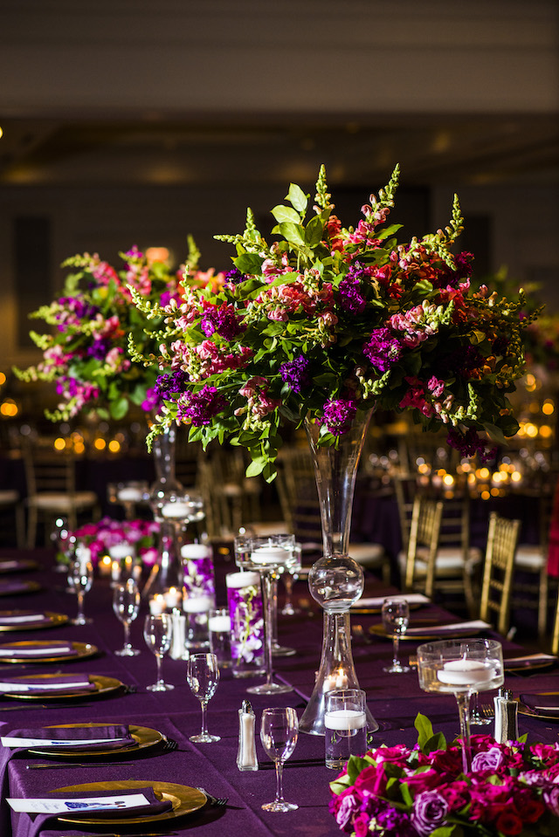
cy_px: 418
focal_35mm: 85
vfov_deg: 23.9
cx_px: 280
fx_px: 1978
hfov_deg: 16.1
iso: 800
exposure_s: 1/200
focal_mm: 85
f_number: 2.8
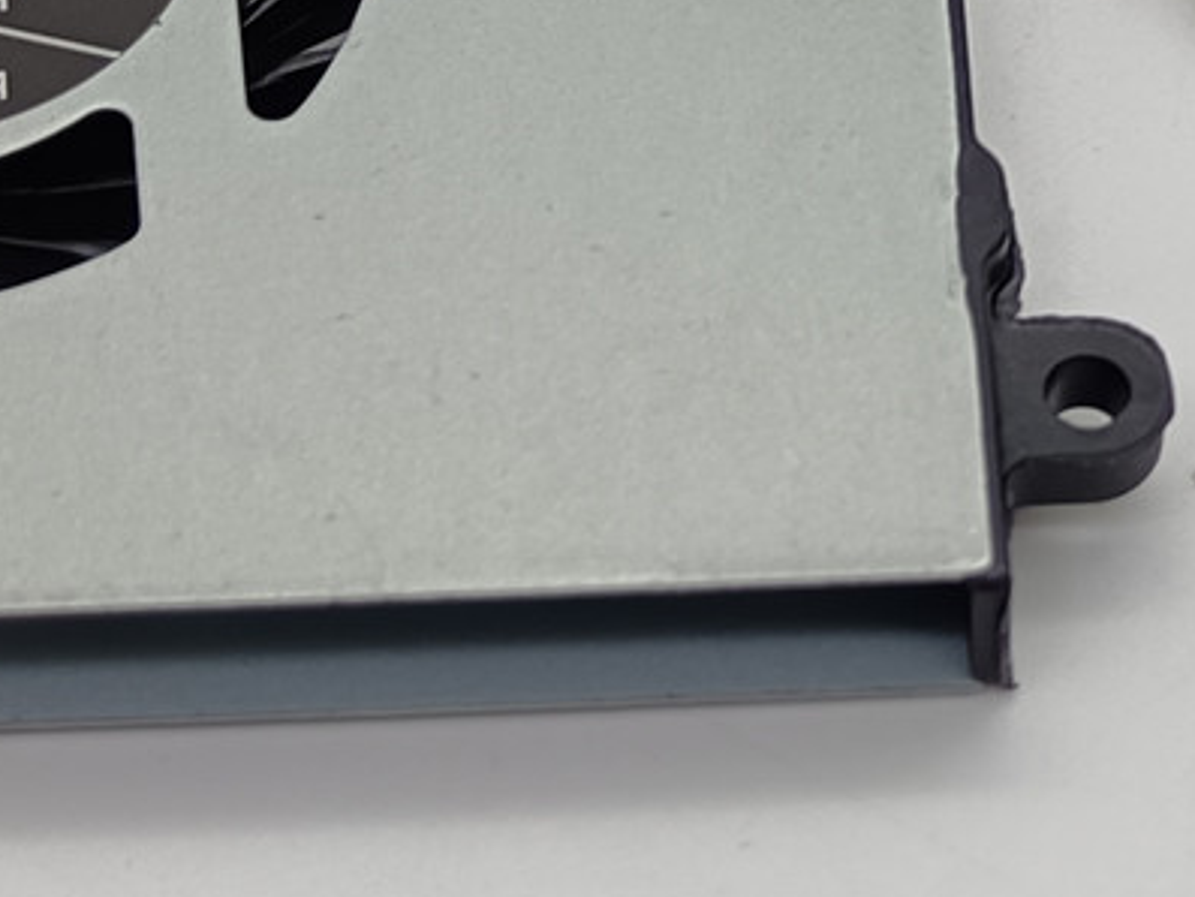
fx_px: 4524
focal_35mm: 131
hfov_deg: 14.9
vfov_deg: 11.2
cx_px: 1063
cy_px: 45
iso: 170
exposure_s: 1/100
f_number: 1.8
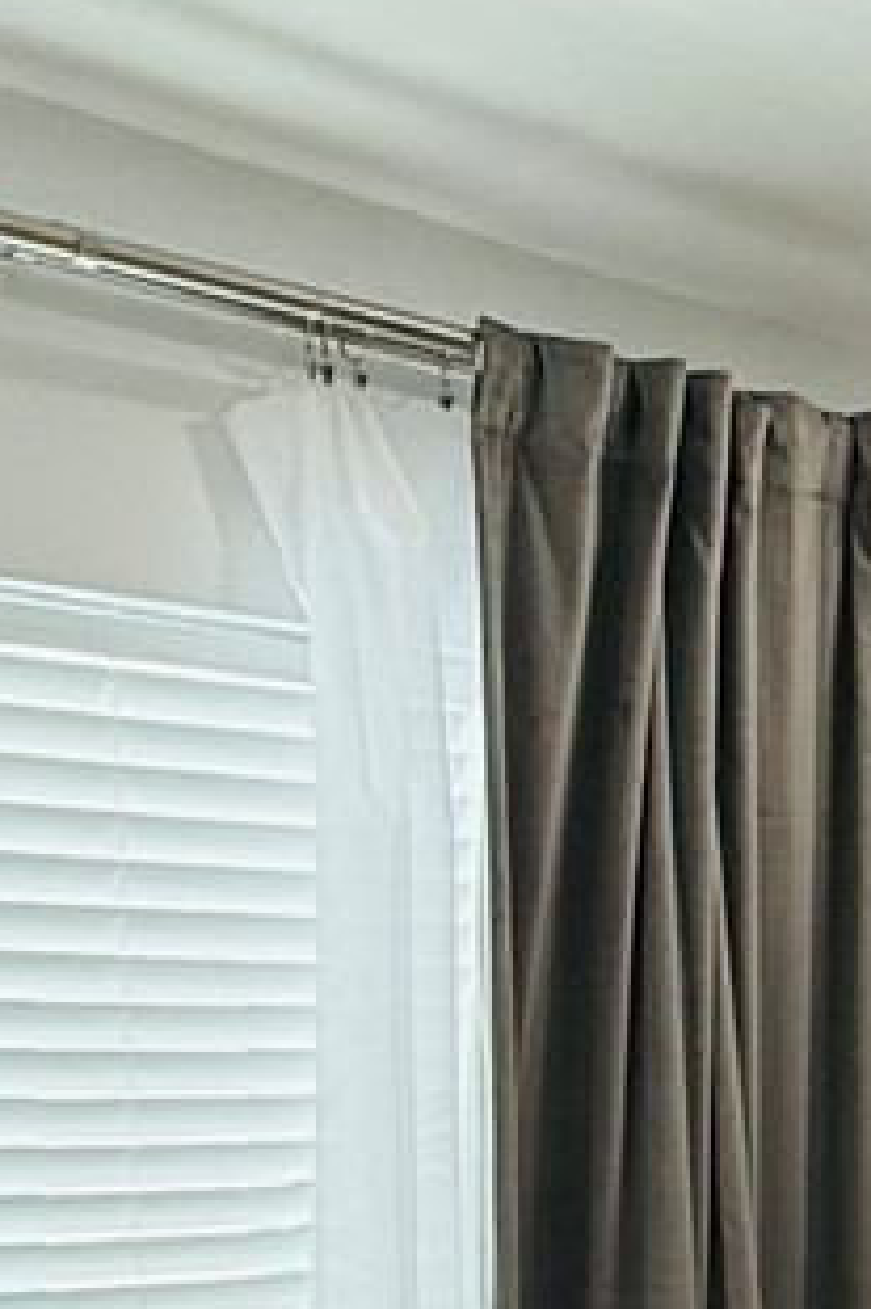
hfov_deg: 17.1
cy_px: 1355
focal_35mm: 75
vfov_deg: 25.5
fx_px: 2725
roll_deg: +0.5
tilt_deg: -4.6
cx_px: 1123
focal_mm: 2.22
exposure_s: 1/99
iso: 100
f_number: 2.2
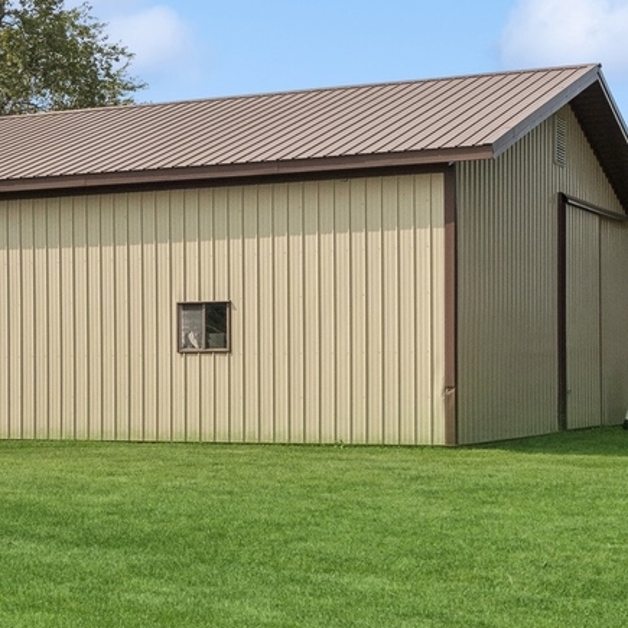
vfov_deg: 21.0
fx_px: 1683
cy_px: 432
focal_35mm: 82
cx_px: 185
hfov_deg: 21.0
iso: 400
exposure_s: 1/640
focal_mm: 14
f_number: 8
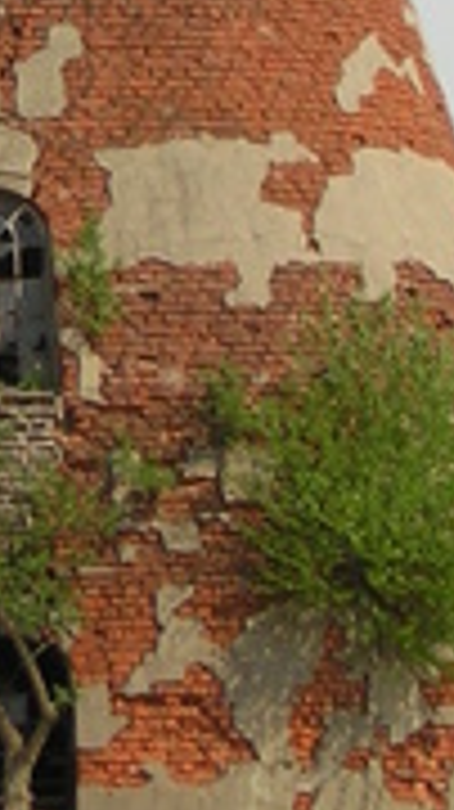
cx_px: -27
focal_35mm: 392
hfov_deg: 3.1
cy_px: 130
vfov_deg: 5.5
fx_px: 8405
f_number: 4.7
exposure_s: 1/357
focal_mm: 14.1
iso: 50
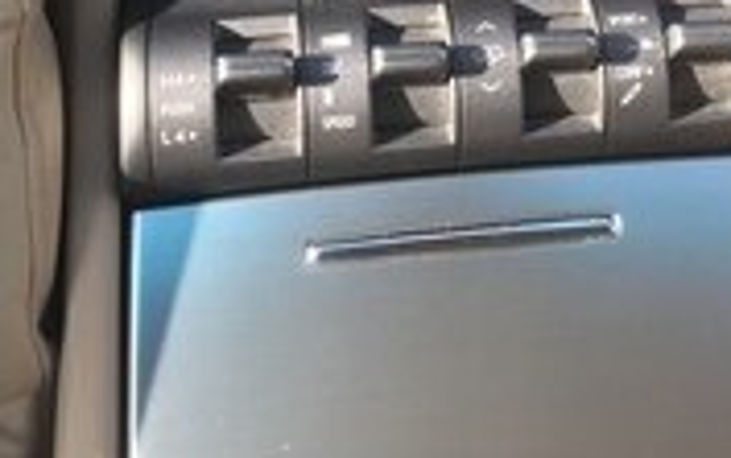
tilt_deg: -63.1
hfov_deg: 23.8
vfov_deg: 14.1
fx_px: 1715
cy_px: -252
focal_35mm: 86
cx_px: 562
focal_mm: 4.15
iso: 32
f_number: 2.2
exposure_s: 1/207
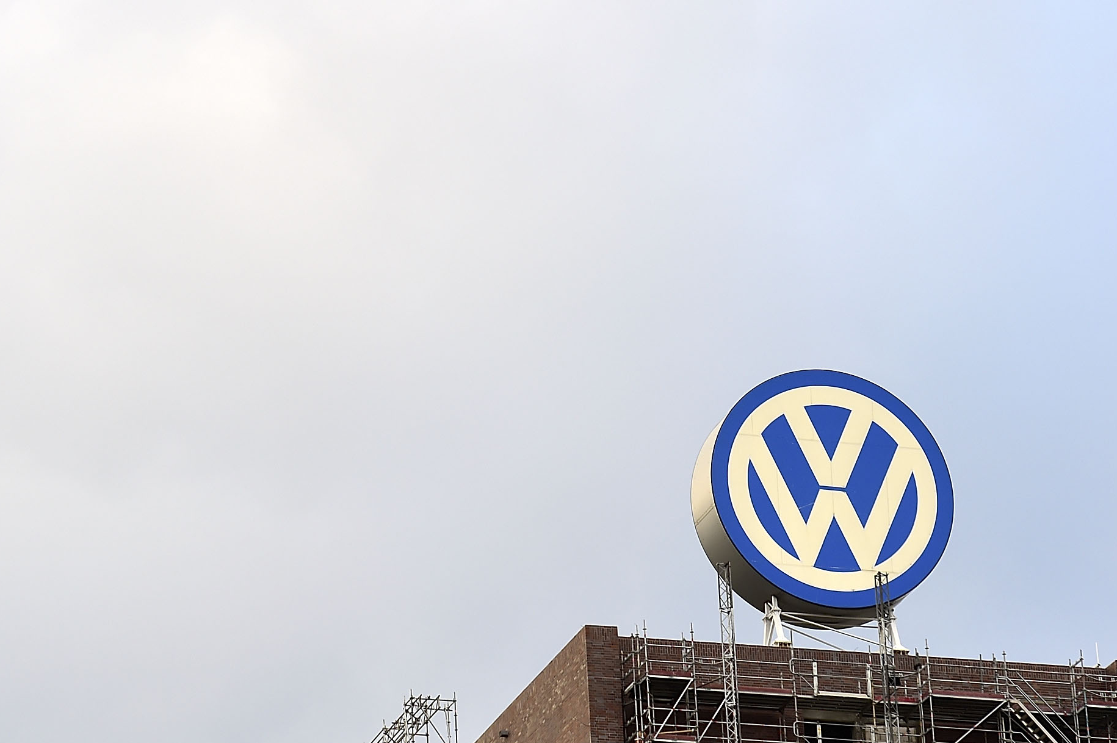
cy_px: 297
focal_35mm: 200
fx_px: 6202
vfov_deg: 6.9
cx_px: 364
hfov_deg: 10.3
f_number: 5.6
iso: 320
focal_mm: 122
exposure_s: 1/500
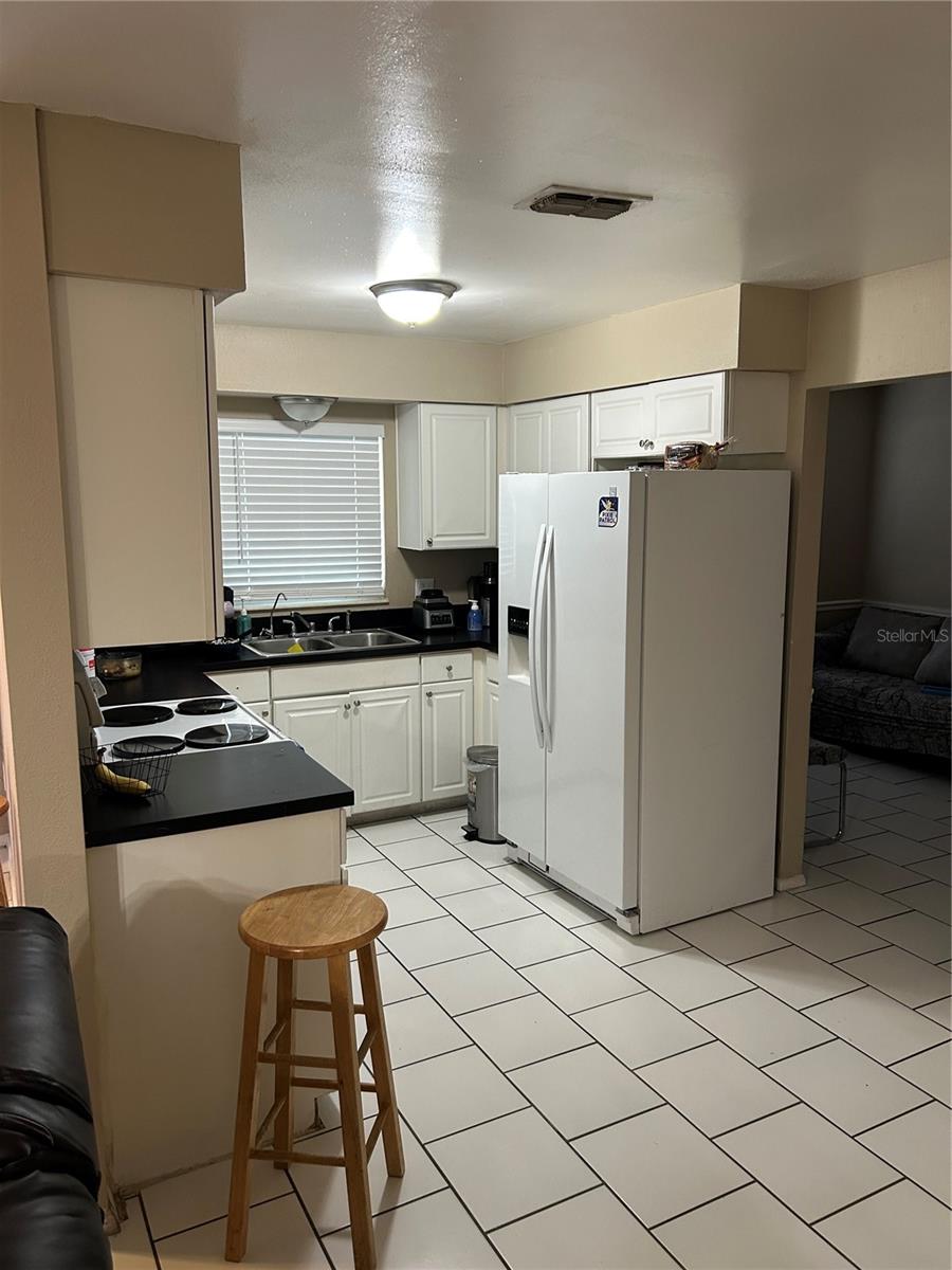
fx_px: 953
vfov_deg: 67.3
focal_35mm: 26
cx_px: 476
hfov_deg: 53.1
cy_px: 635
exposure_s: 1/60
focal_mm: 5.7
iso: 200
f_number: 1.5
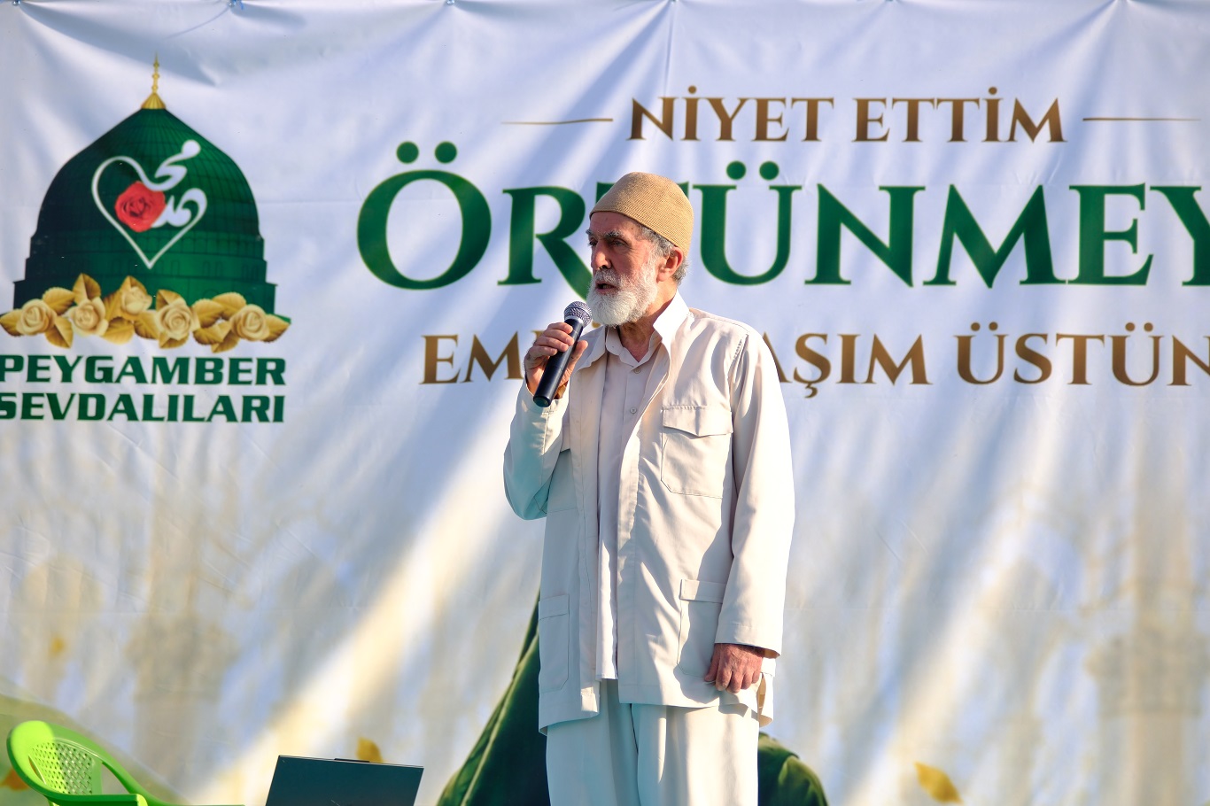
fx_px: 3730
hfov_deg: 18.4
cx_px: 605
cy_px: 403
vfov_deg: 12.3
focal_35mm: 111
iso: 200
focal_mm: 74.2
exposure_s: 1/800
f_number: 4
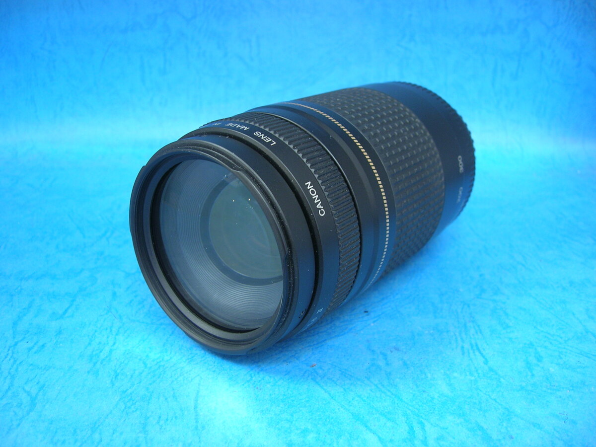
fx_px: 585
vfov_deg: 41.8
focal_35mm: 34
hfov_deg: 54.0
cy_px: 224
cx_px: 298
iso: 50
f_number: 2.9
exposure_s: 1/4.9
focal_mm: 5.7
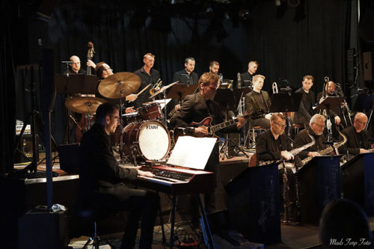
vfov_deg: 27.0
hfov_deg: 39.6
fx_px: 519
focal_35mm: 50
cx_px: 187
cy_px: 124
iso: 6400
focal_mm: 50
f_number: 3.5
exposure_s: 1/60
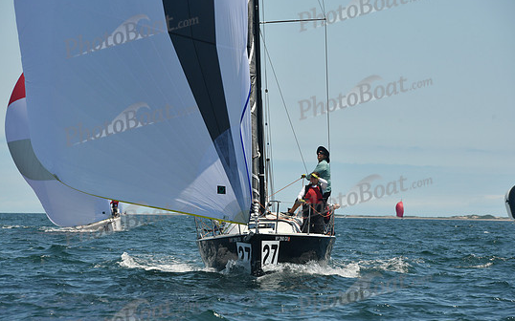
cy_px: 158
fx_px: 3087
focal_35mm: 220
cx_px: 249
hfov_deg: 9.5
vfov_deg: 6.0
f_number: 9
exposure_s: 1/640
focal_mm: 200
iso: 320
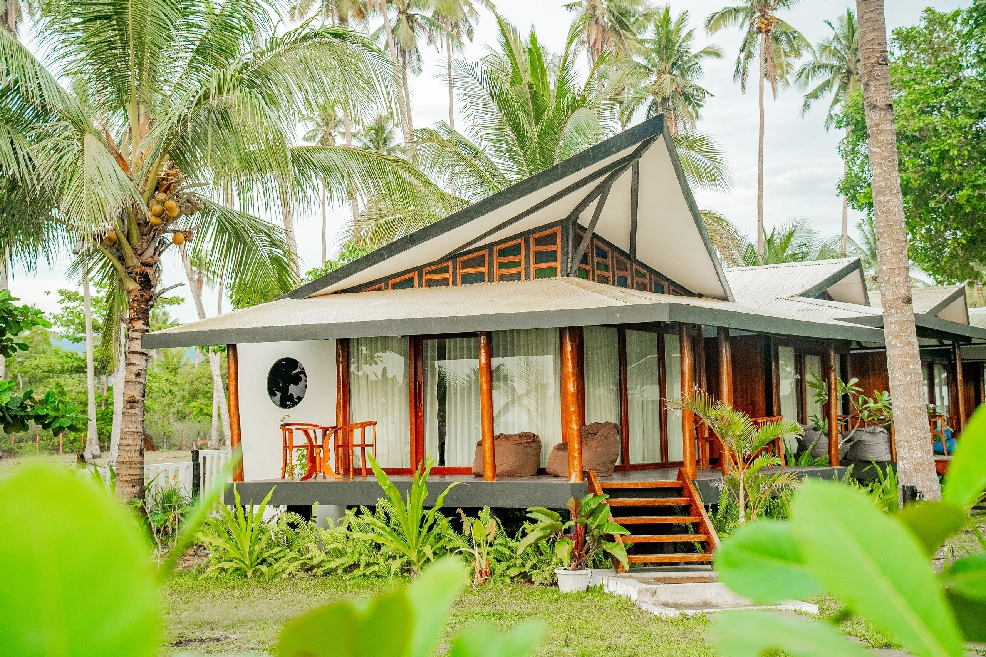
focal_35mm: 52
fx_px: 1424
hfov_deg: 38.2
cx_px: 493
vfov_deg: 26.0
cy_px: 328
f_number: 4
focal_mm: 52
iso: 800
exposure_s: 1/60
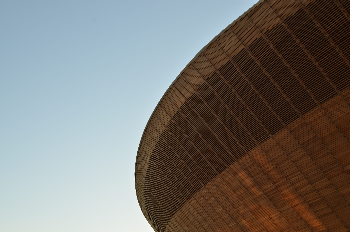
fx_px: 509
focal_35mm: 52
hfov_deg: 37.9
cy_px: 116
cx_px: 175
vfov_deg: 25.6
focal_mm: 35
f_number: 8
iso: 100
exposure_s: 1/80
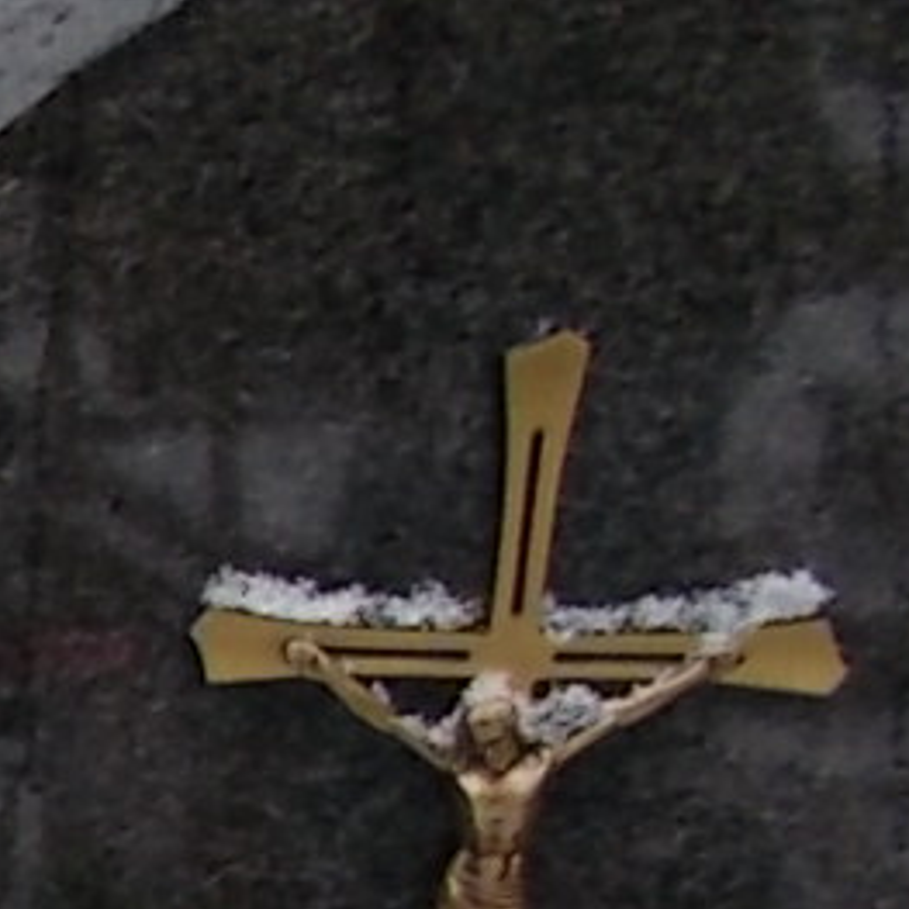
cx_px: -1590
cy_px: 1296
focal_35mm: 140
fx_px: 4159
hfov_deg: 10.1
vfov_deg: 12.0
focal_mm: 4.6
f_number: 3.2
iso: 80
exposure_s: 1/160
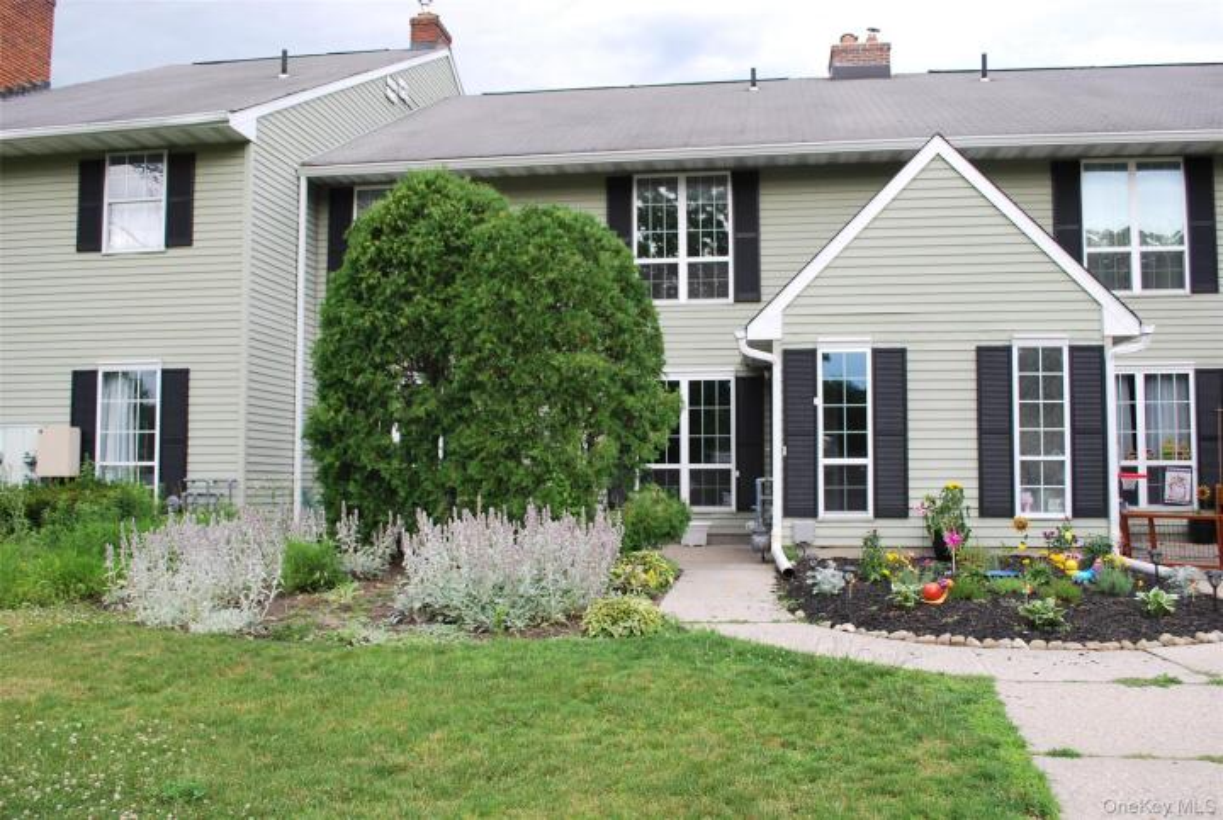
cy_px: 410
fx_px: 1123
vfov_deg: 40.1
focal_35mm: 33
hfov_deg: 57.1
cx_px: 612
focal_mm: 22
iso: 110
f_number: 5.6
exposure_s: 1/125
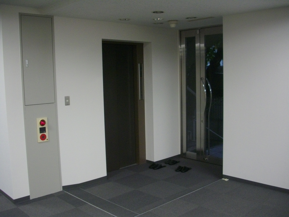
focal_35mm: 37
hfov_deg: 50.1
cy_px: 108
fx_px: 309
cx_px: 144
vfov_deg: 38.7
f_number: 2.8
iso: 295
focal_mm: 6.2
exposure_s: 1/50
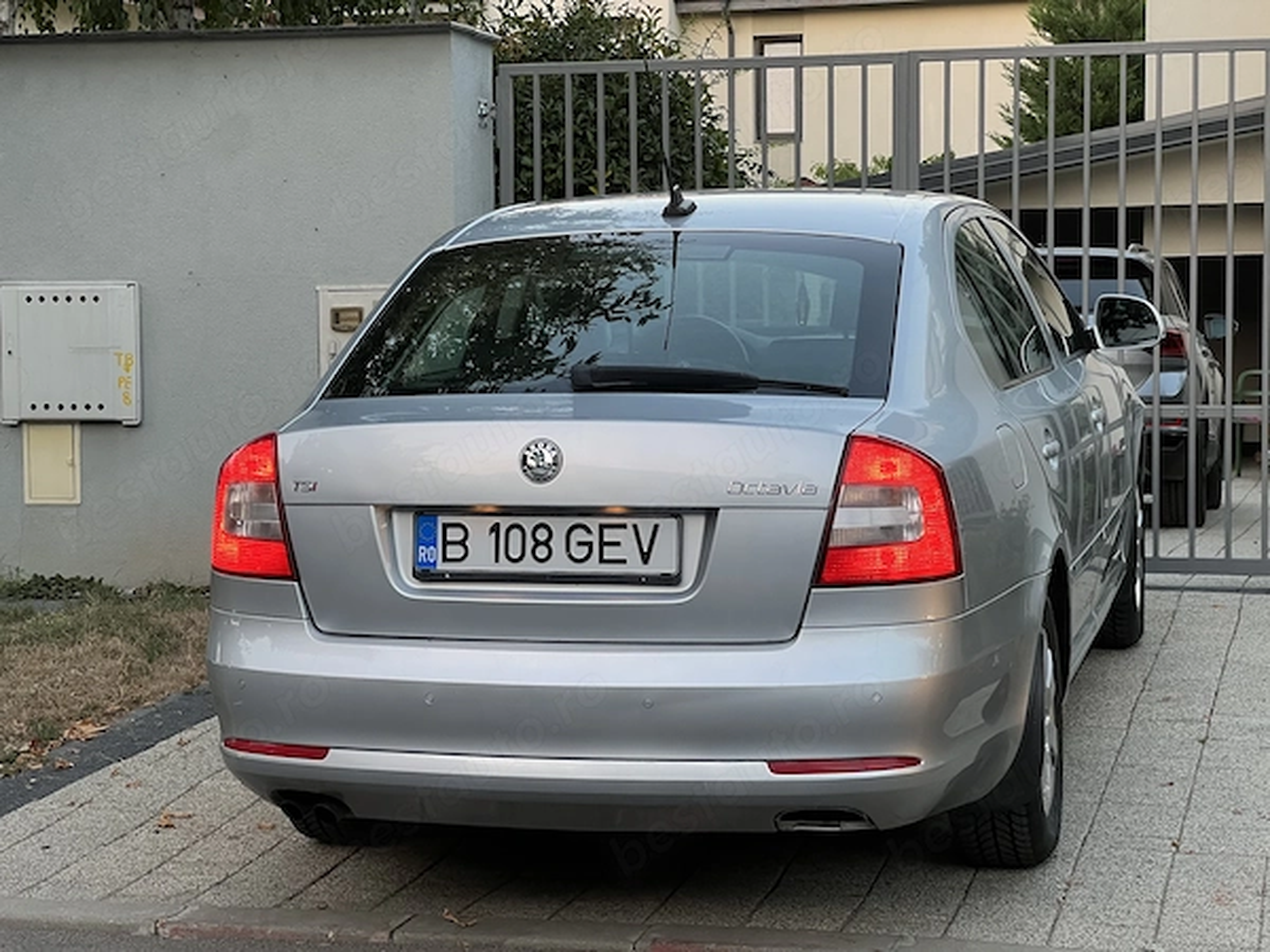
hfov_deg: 25.3
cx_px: 635
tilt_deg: -2.4
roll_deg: +0.5
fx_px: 2825
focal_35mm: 77
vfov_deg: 19.1
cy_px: 476
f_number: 2.8
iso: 200
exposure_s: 1/79
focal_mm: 9
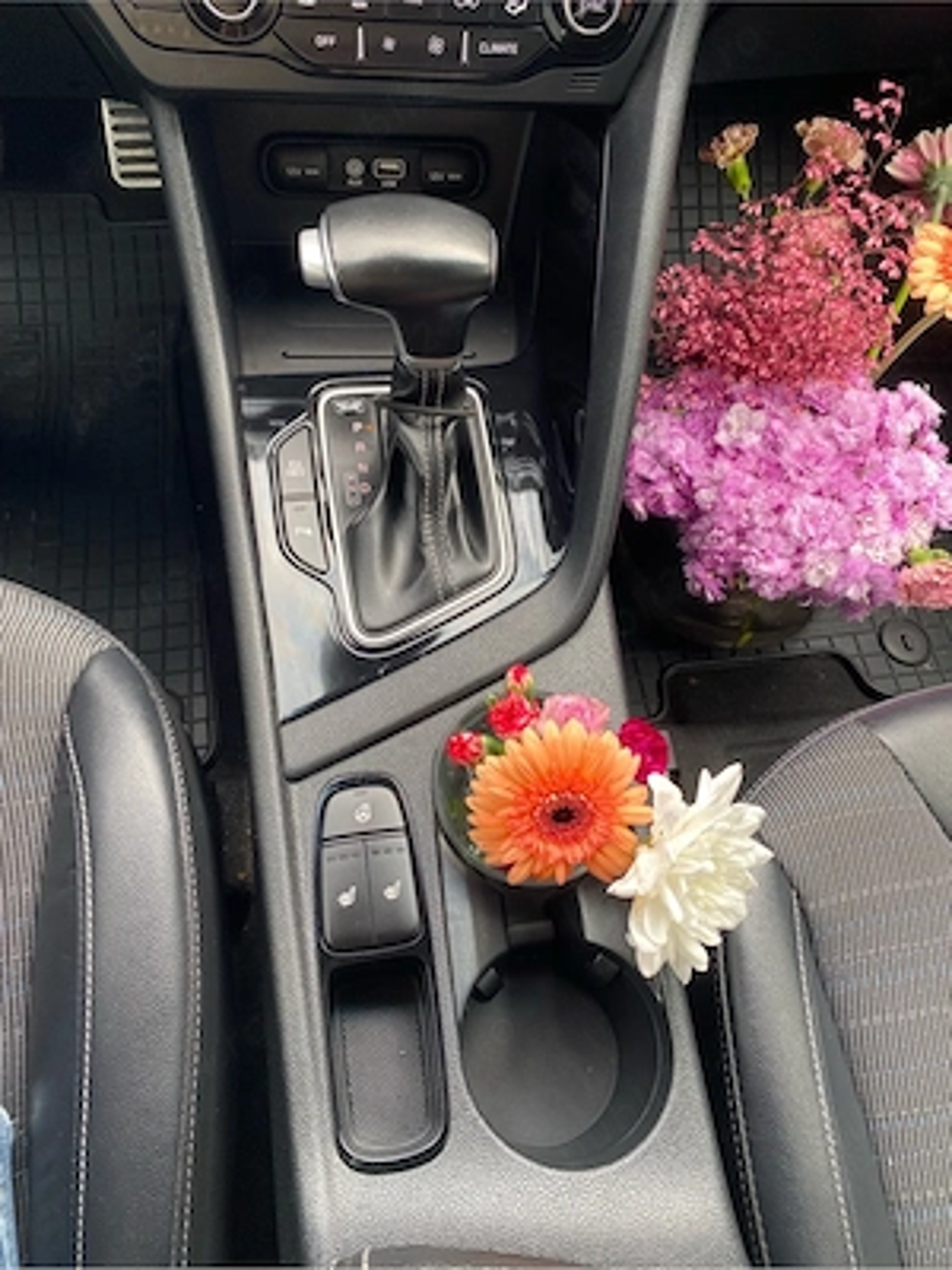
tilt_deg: -61.2
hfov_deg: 53.1
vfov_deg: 67.3
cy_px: 635
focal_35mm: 26
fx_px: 953
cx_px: 476
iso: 80
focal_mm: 4.25
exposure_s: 1/122
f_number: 1.8
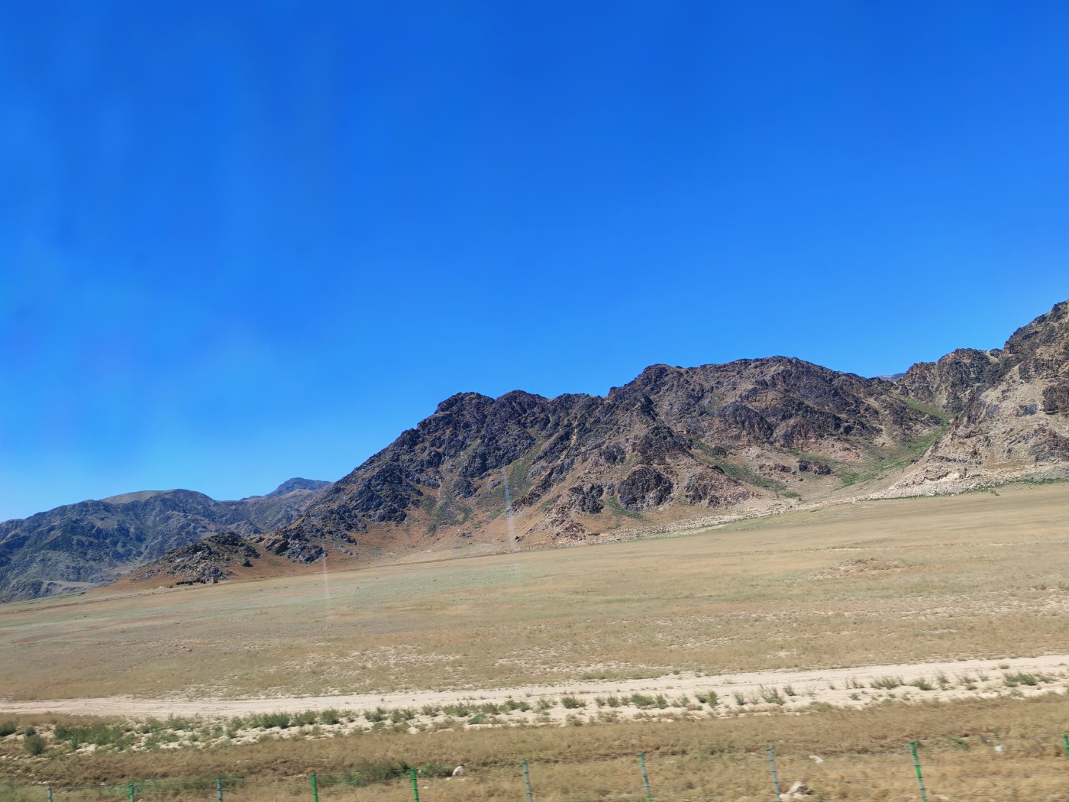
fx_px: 834
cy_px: 401
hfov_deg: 65.3
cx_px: 534
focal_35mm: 27
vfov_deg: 51.4
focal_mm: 5.52
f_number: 1.95
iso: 50
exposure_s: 1/320
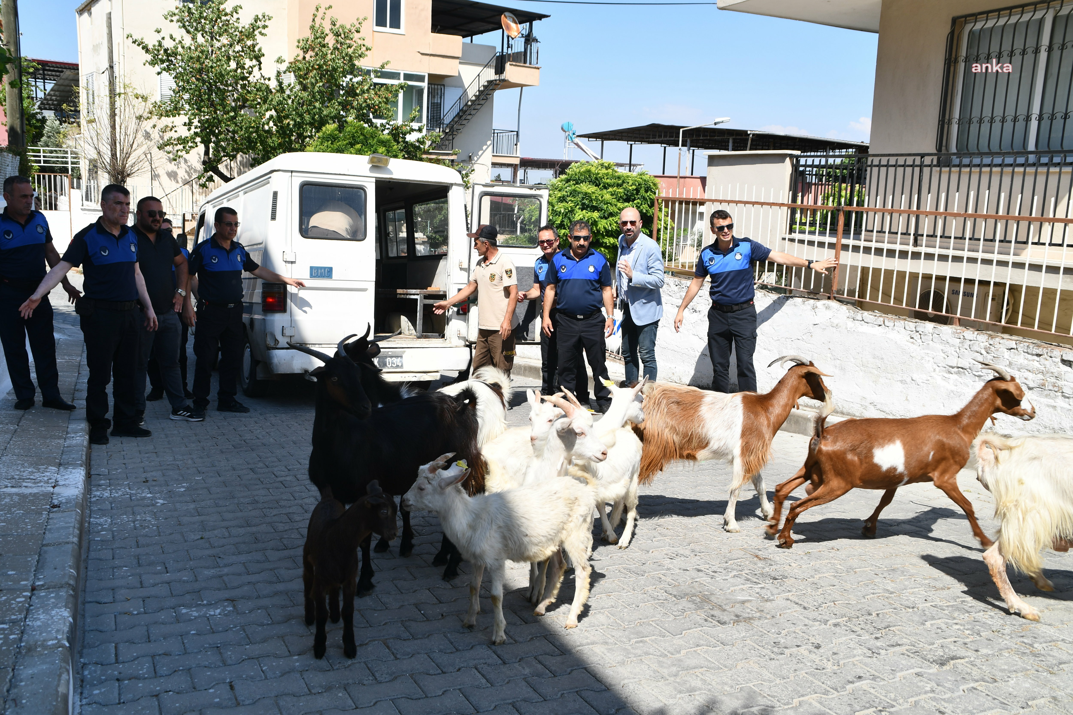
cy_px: 358
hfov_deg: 57.2
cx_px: 536
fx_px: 983
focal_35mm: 33
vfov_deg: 40.0
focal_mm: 22
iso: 100
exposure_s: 1/320
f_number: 9
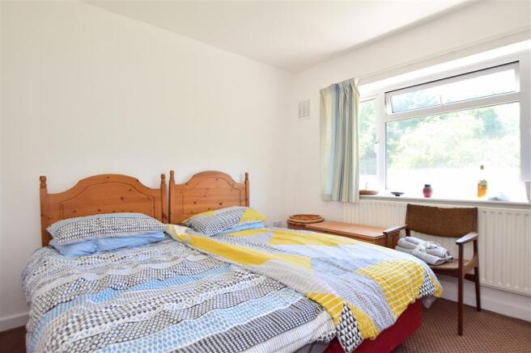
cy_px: 176
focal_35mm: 18
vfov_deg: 67.4
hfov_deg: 90.0
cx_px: 266
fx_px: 265
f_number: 7.1
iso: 400
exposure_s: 1/50
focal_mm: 12
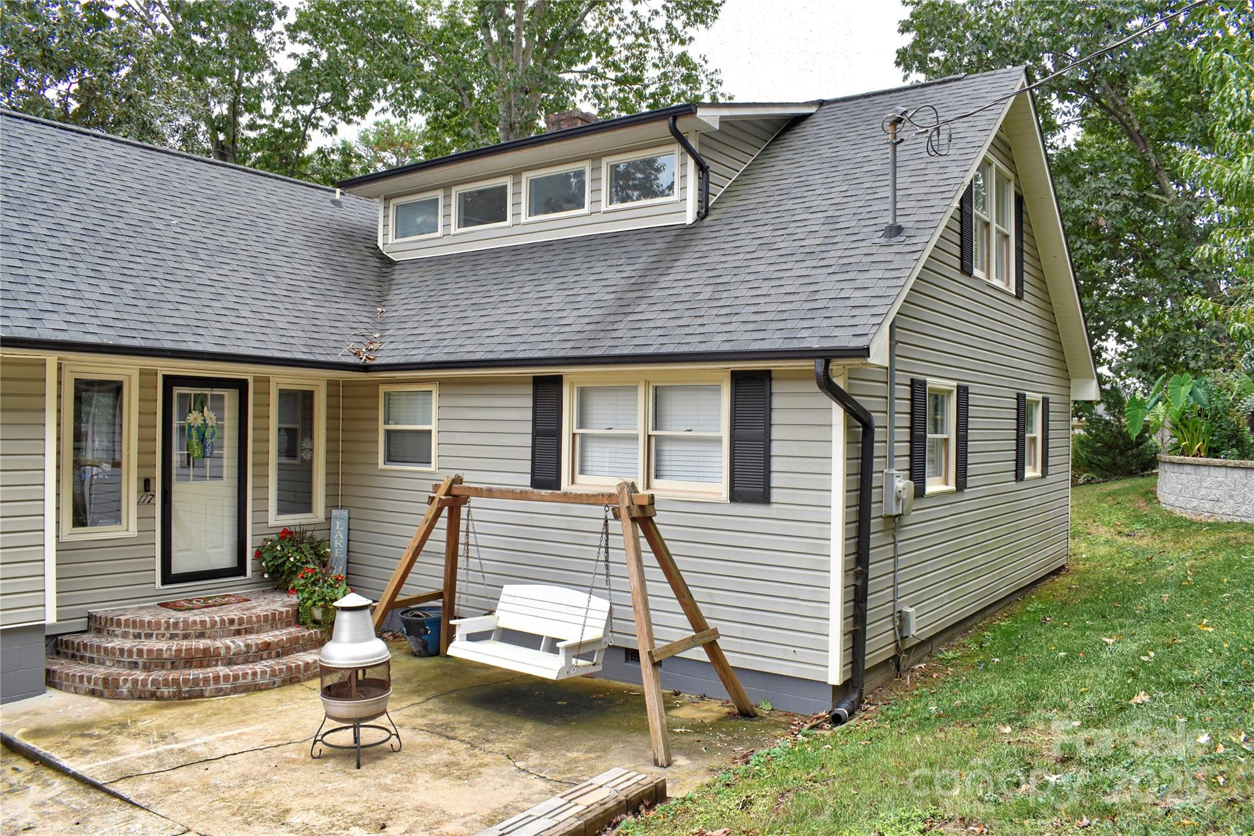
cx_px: 627
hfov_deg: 67.4
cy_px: 418
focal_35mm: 27
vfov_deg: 47.9
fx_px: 940
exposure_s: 1/250
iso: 400
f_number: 8
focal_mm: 18
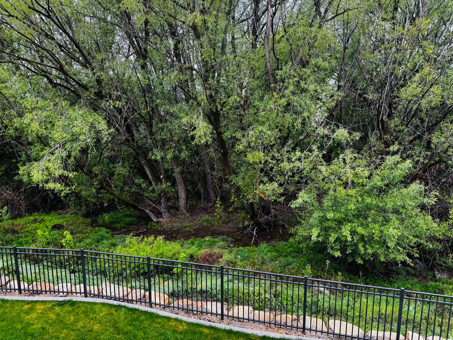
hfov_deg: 71.6
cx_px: 226
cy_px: 170
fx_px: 314
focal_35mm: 24
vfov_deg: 56.8
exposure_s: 1/192
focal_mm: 6.76
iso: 64
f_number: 1.78
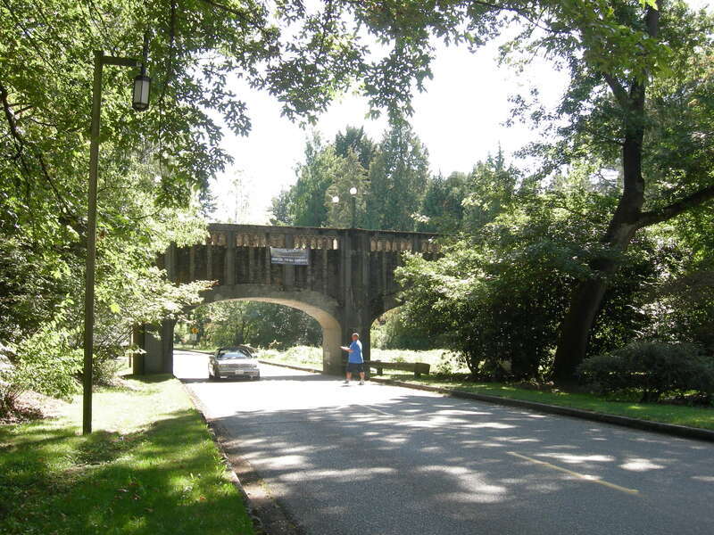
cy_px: 268
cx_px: 357
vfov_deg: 37.7
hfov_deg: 49.0
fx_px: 784
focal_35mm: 38
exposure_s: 1/61
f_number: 4.4
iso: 64
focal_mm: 8
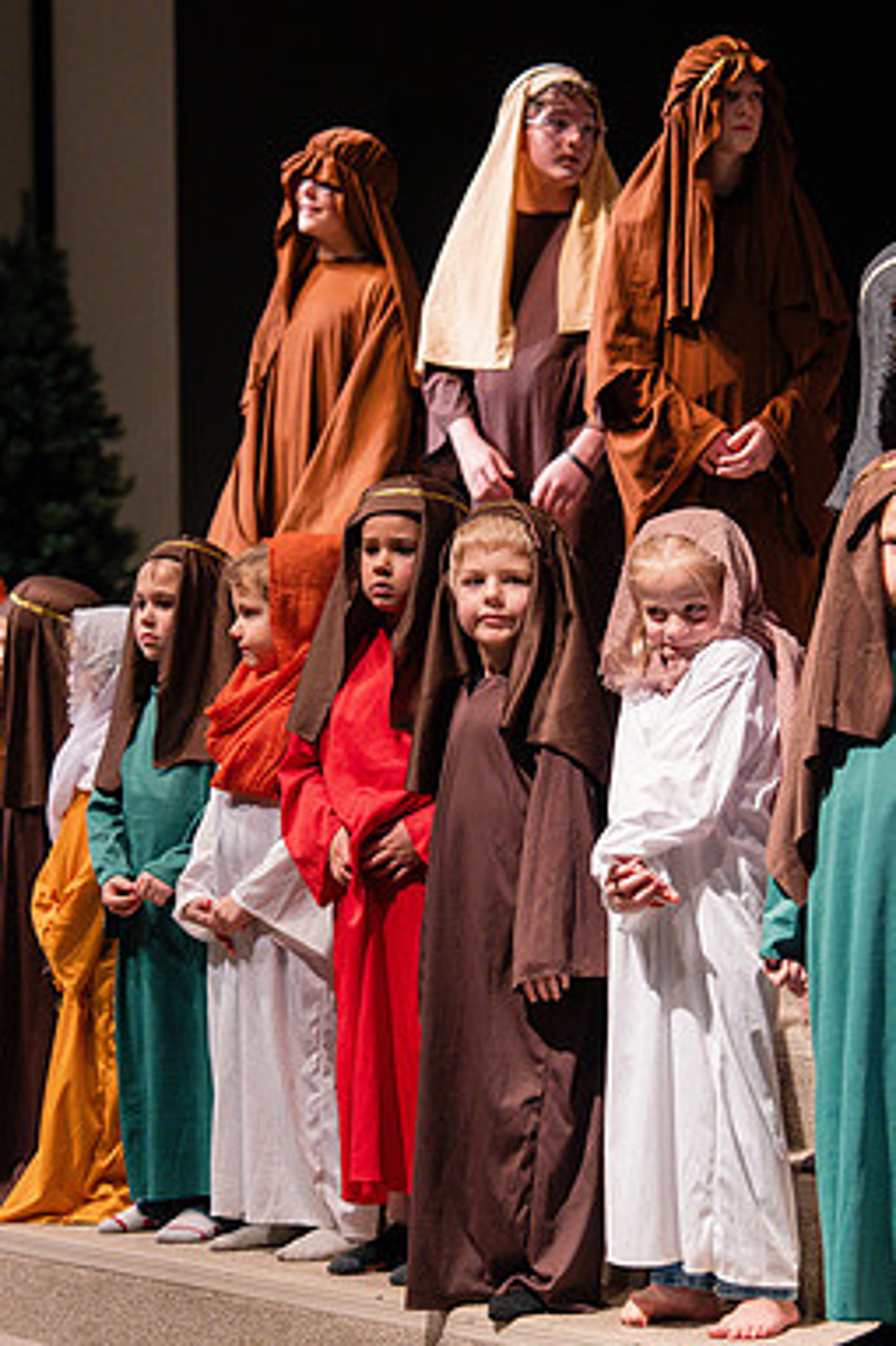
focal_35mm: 106
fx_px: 3961
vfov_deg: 19.3
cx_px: 552
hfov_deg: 12.9
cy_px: 677
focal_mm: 70
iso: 1600
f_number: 2.8
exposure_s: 1/250
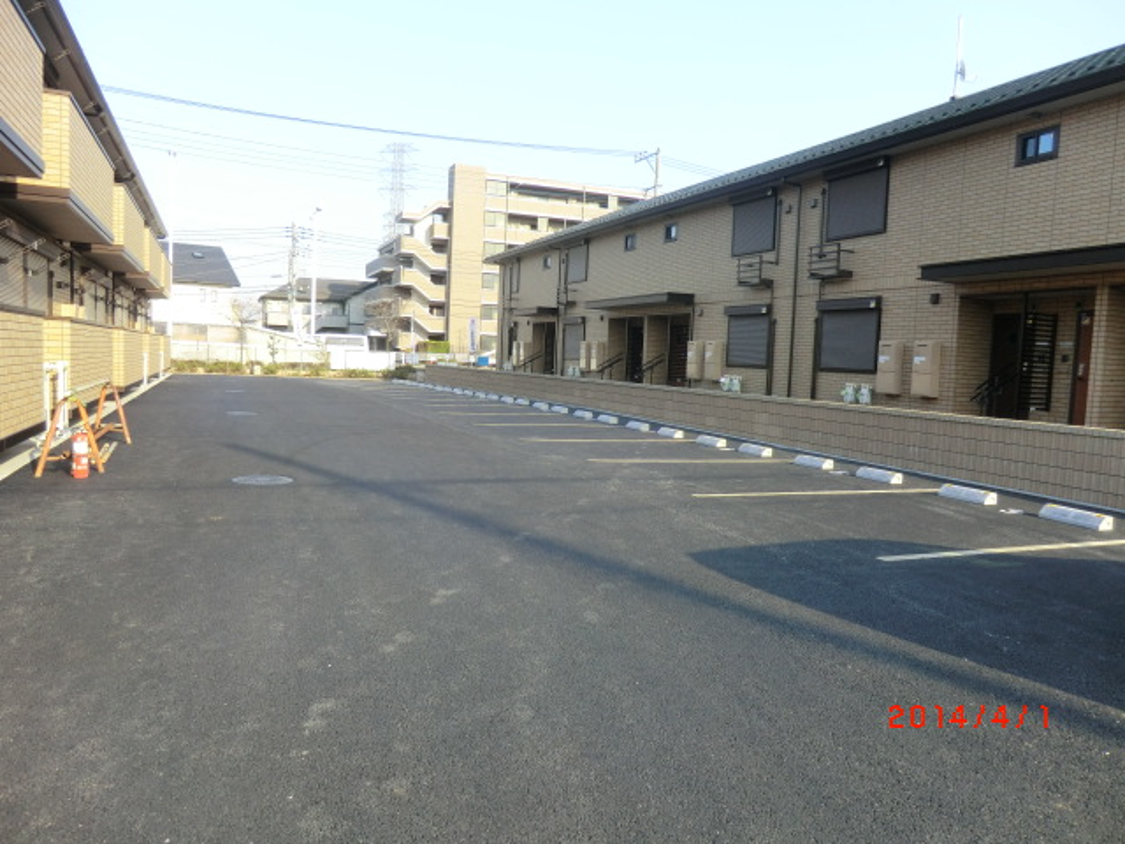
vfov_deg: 56.8
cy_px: 422
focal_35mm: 24
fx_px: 780
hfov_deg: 71.6
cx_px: 562
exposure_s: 1/250
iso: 80
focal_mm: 4.3
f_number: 3.2
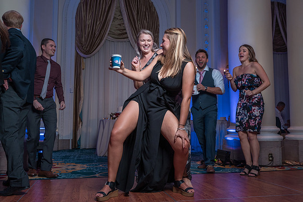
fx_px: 279
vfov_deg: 39.8
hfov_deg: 56.9
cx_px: 151
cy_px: 101
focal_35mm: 33
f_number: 5.6
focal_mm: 31
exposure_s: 1/200
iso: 2000
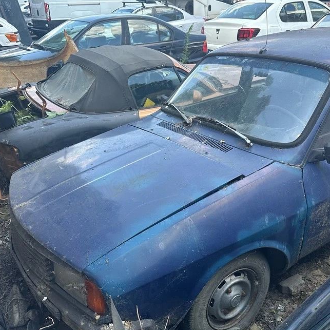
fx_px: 356
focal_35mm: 33
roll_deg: +1.8
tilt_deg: -25.4
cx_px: 169
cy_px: 176
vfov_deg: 49.7
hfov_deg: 49.7
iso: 80
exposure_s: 1/469
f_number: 1.78
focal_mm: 6.86
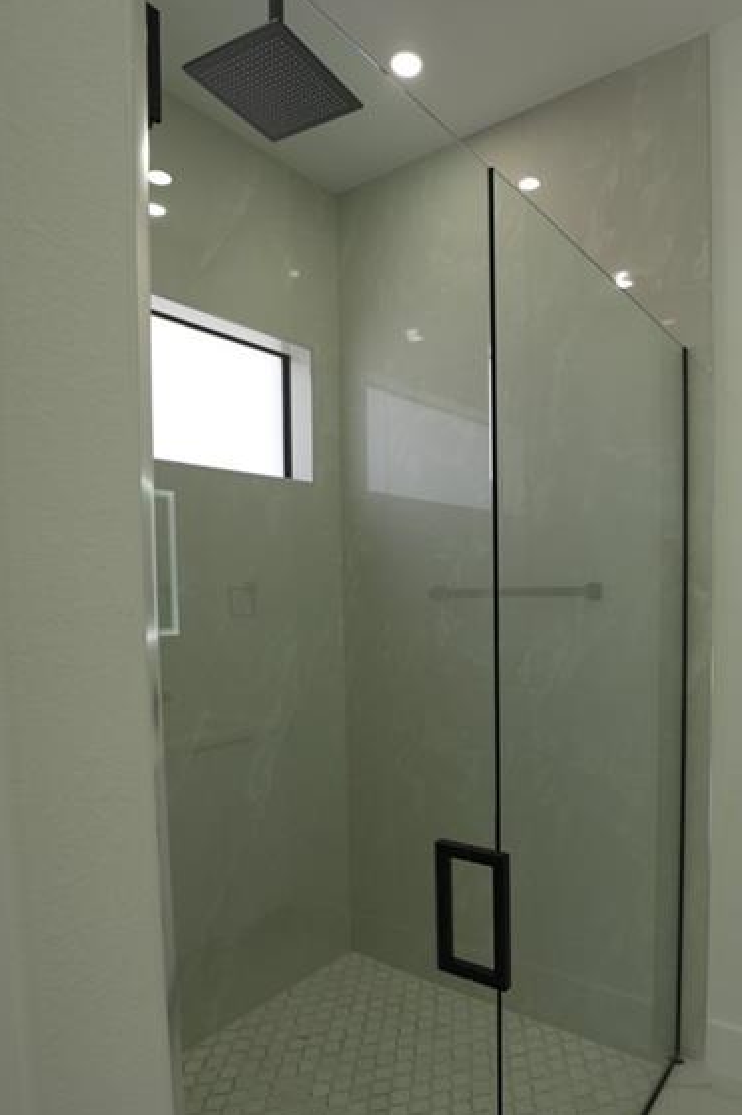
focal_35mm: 22
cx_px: 457
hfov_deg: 56.6
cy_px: 630
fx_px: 681
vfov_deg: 78.2
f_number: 5
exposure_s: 1/30
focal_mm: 16
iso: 125
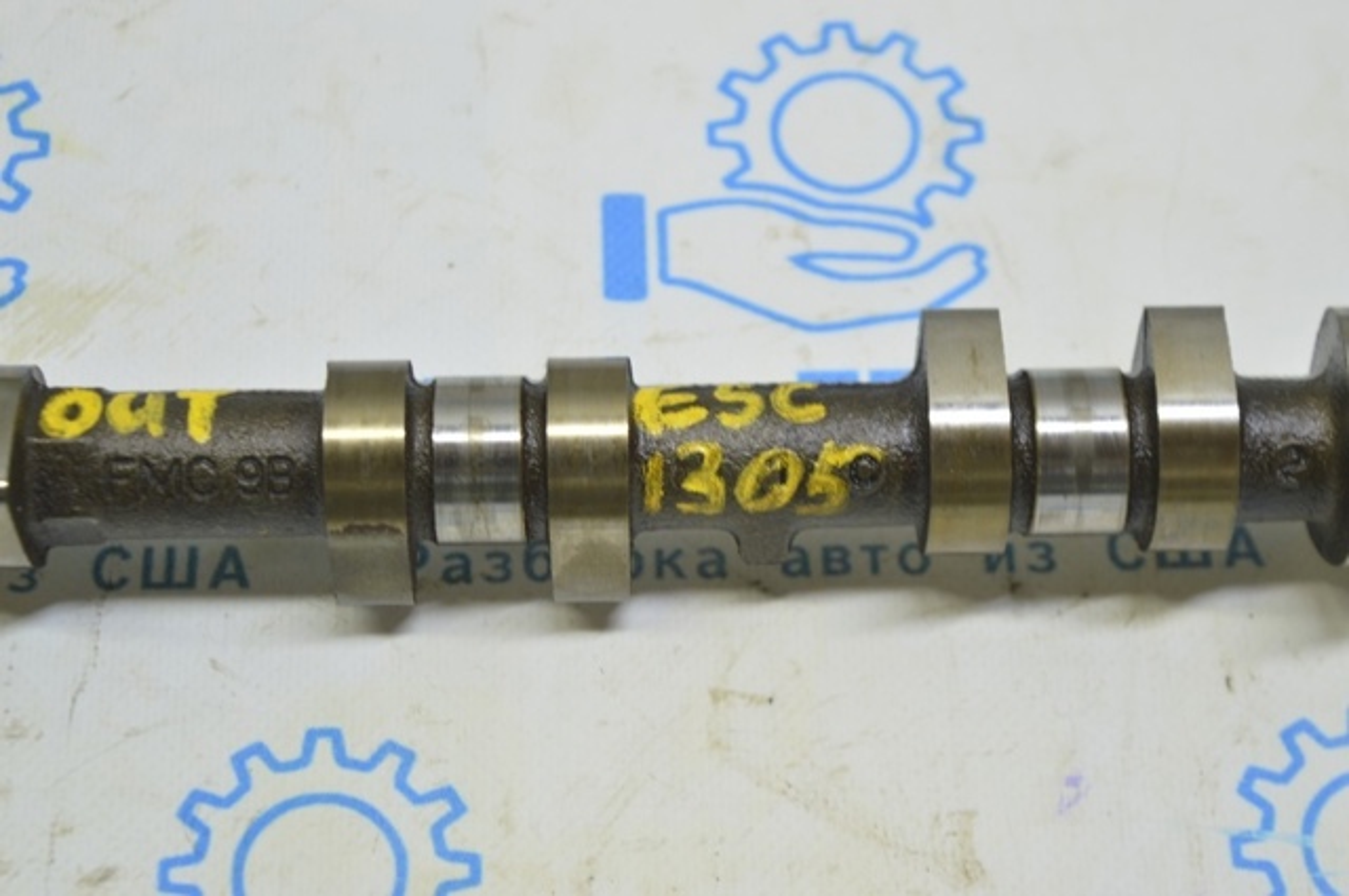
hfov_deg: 24.6
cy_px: 448
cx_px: 674
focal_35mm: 82
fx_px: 3088
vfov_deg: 16.5
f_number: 5.6
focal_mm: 55
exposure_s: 1/20
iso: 400
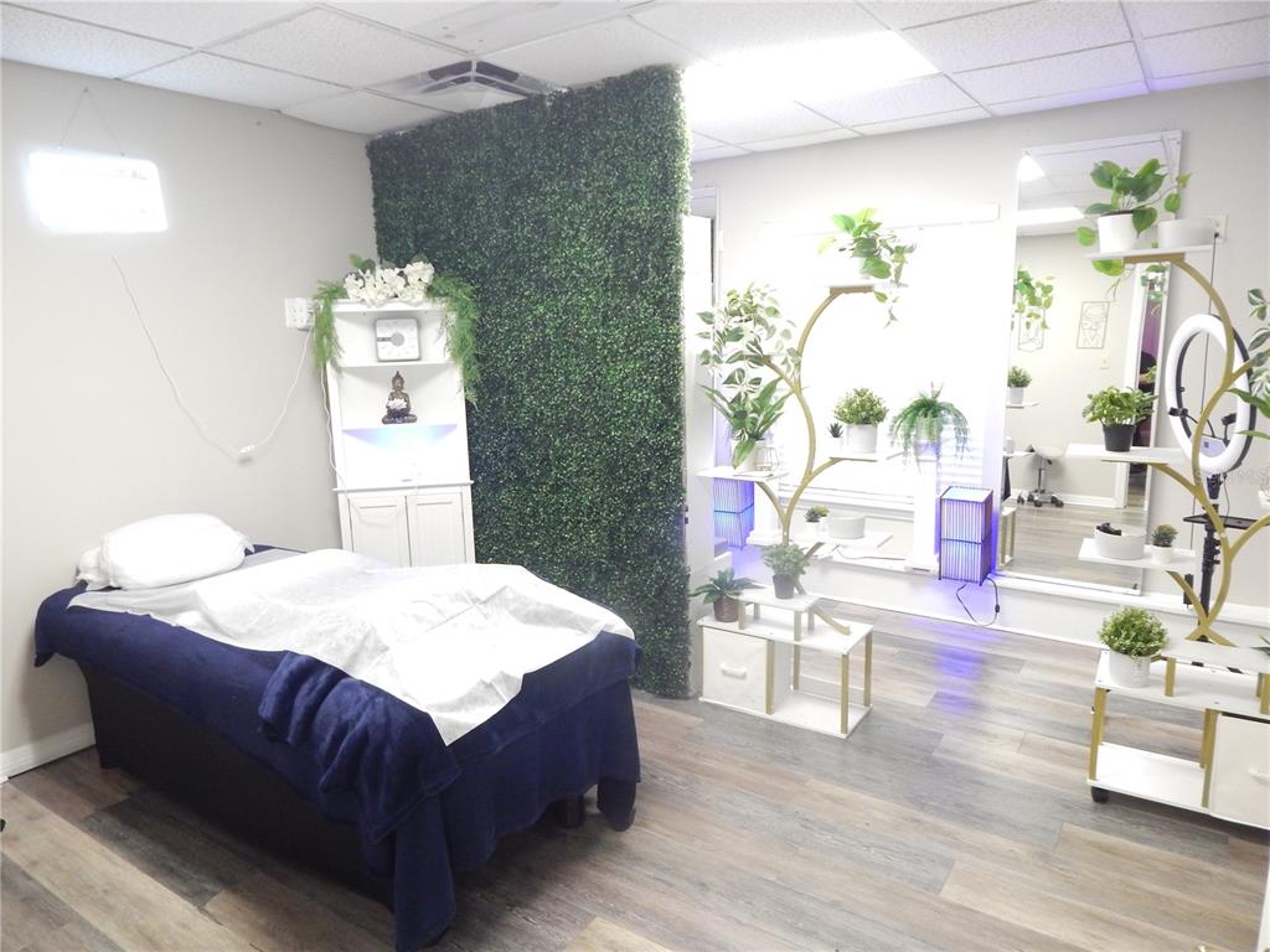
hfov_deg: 73.9
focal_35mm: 23
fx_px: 844
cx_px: 635
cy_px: 476
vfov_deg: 58.9
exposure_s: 1/25
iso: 400
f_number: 3
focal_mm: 4
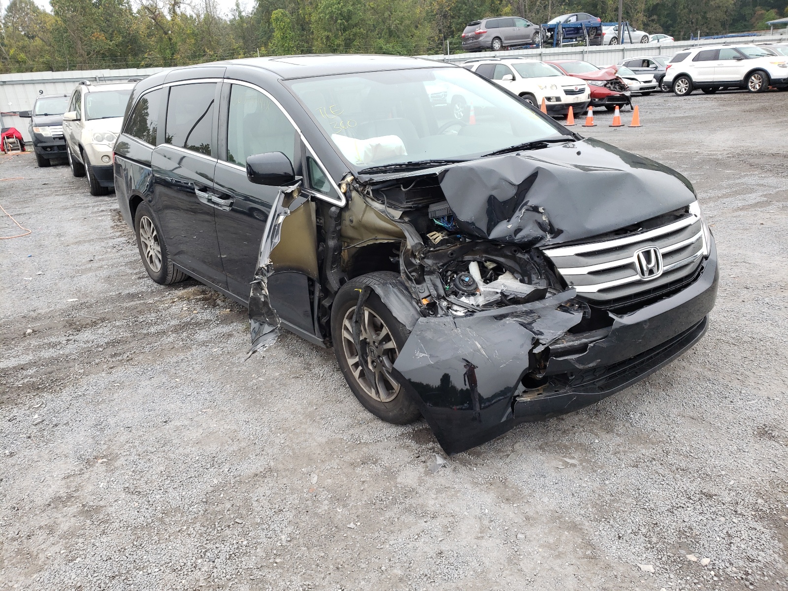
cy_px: 296
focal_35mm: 26
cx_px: 394
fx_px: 592
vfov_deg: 53.1
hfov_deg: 67.3
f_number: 1.5
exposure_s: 1/385
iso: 50
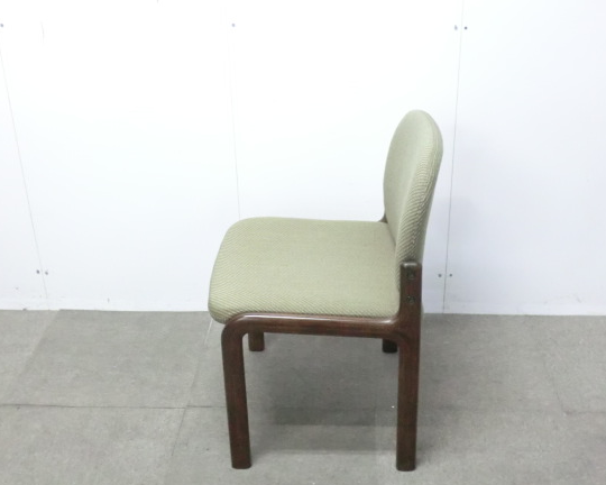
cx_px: 327
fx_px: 789
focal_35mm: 44
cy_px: 231
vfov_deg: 34.1
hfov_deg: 42.0
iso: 800
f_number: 3.9
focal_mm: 6.9
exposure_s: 1/25
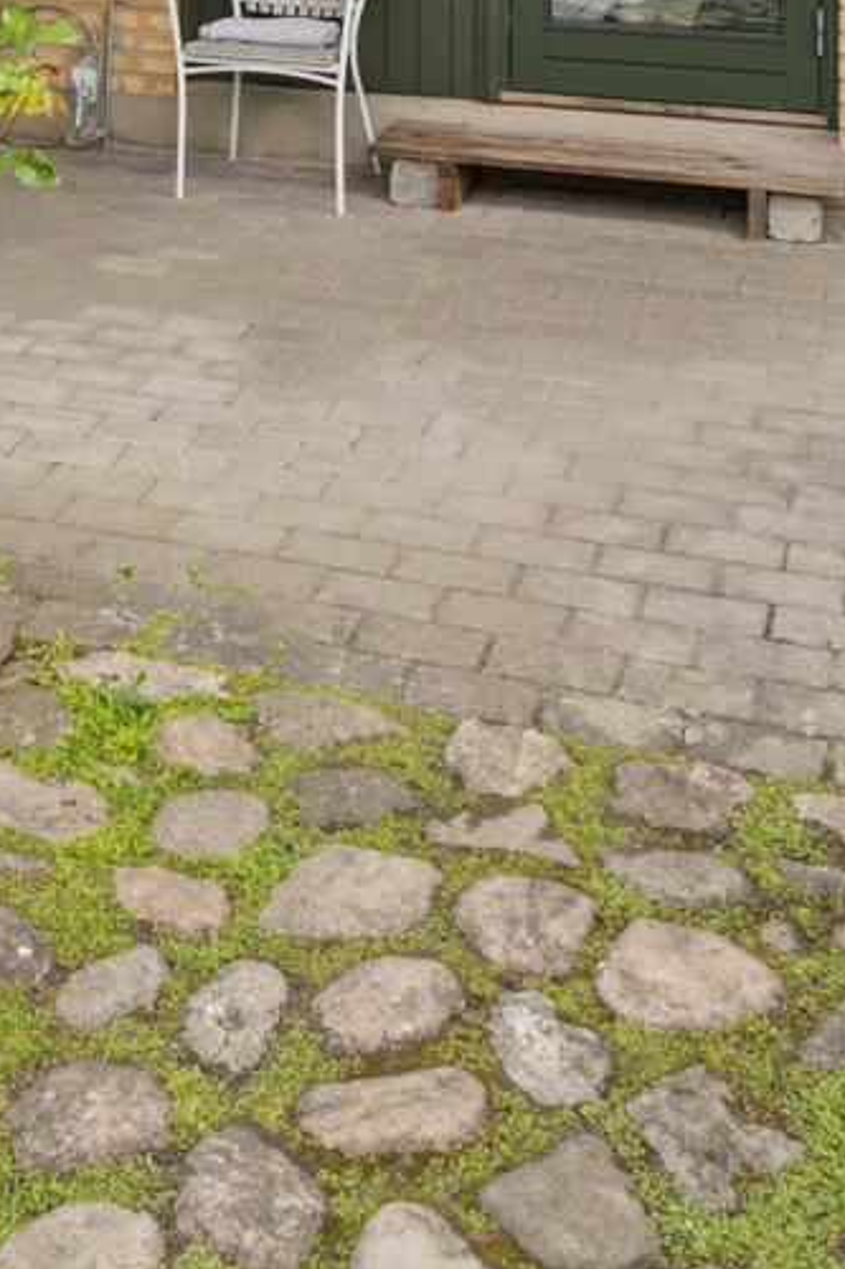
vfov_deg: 29.4
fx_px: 2114
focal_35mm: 60
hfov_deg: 22.2
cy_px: -202
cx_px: 117
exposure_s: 1/60
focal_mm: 10
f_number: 8
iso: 200
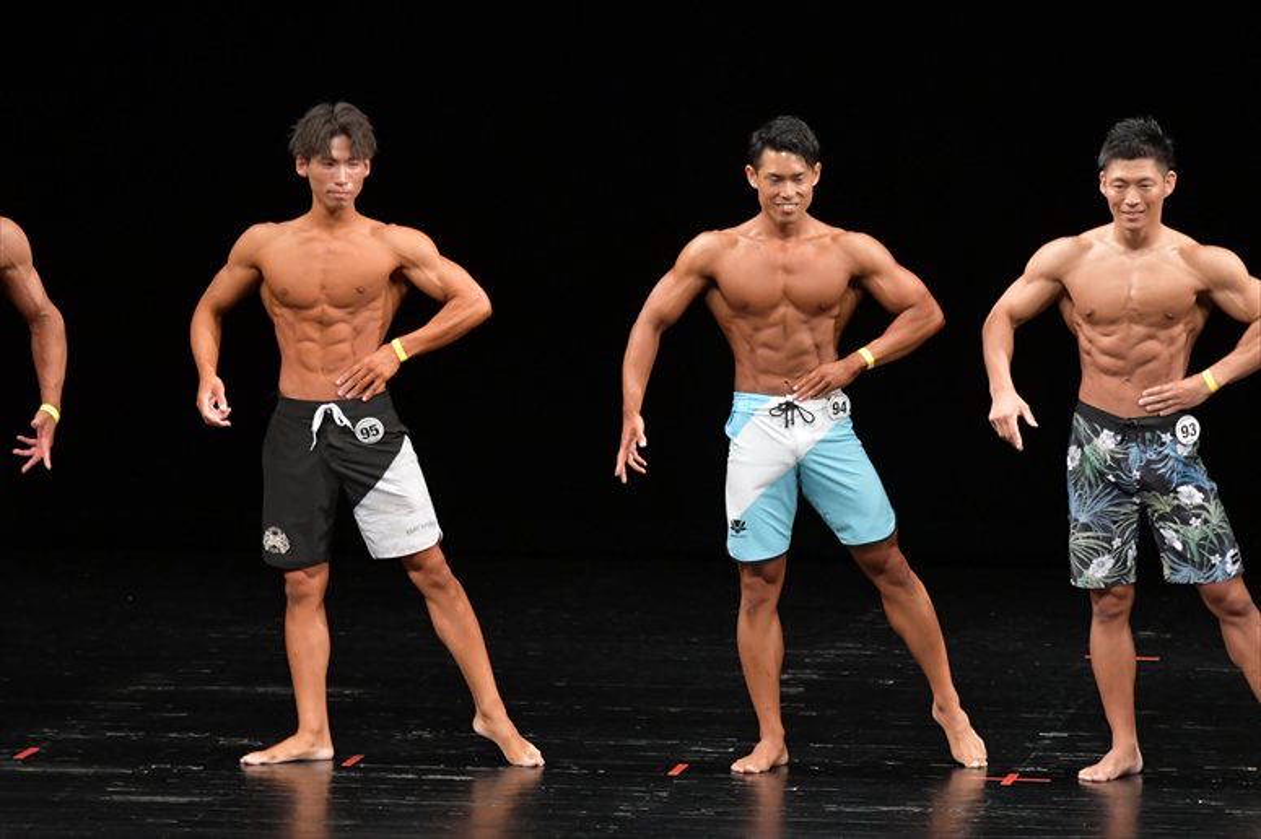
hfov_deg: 8.1
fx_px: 8928
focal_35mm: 255
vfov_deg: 5.4
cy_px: 420
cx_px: 630
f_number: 5.6
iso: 3200
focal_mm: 170
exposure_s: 1/400
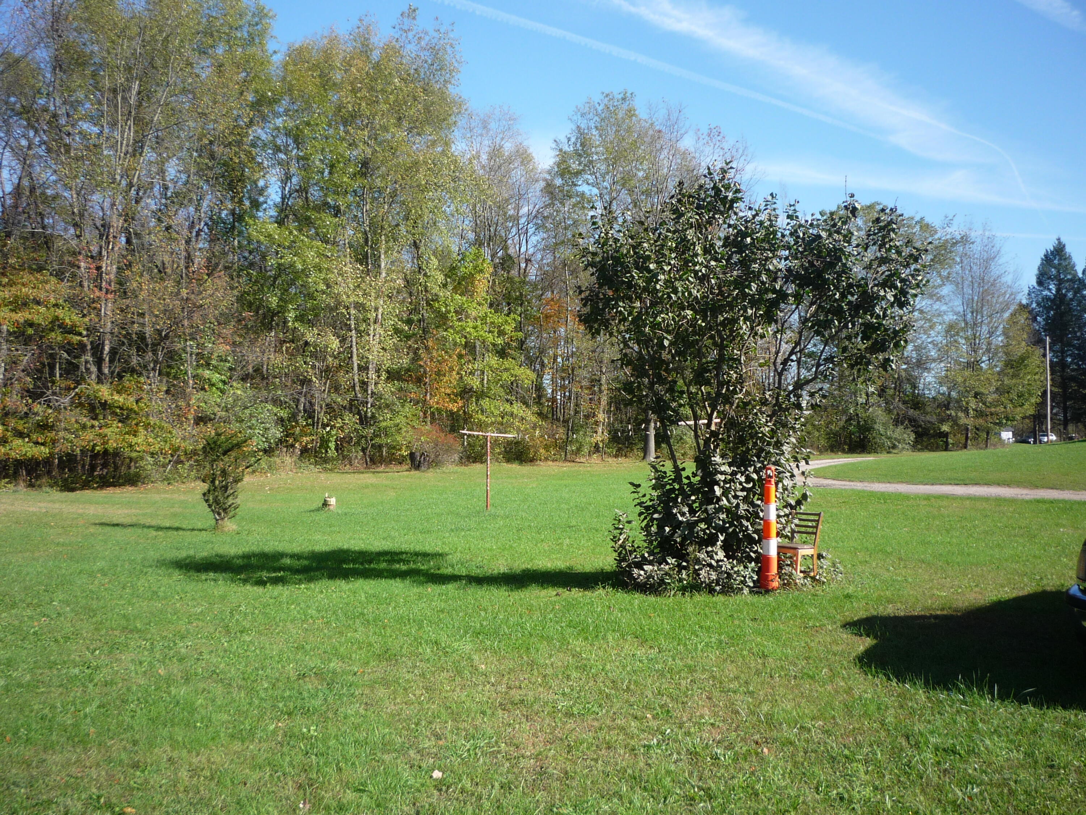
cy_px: 408
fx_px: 1004
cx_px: 543
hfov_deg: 56.8
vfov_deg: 44.2
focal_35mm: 32
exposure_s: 1/320
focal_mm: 5.2
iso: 100
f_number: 4
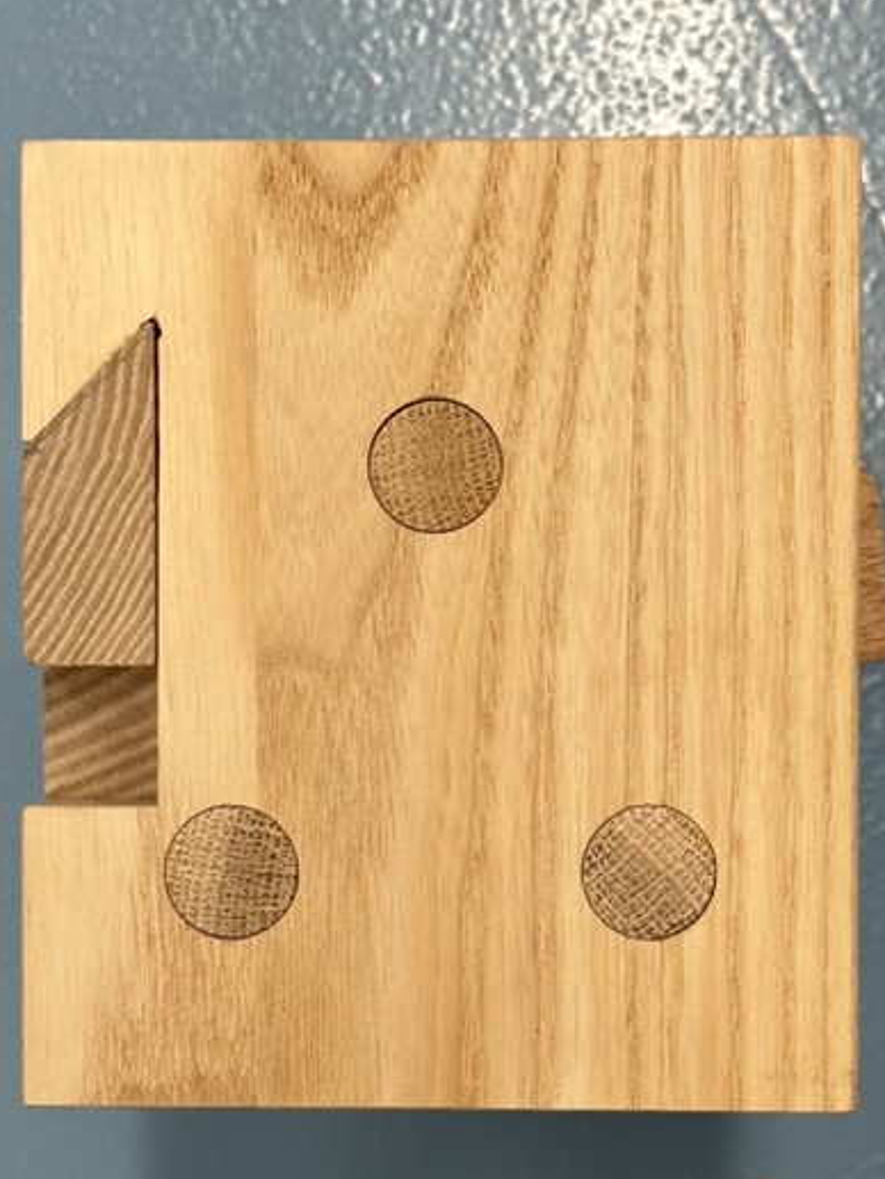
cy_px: 693
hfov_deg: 15.6
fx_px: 3237
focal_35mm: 95
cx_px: 429
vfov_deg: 20.6
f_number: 1.78
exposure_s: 1/104
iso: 80
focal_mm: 6.86
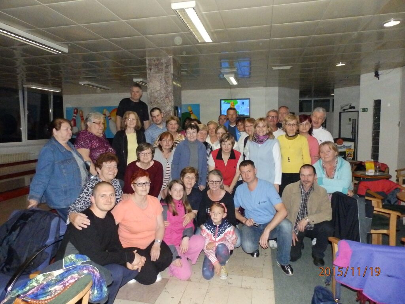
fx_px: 257
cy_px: 152
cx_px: 202
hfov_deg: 76.4
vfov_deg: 61.1
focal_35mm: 22
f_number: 3.4
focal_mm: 4
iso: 1600
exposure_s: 1/500
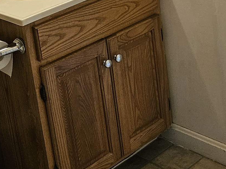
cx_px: 120
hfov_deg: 22.8
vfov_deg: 16.5
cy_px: -29
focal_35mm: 86
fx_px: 561
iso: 500
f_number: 1.8
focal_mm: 5.4
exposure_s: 1/120
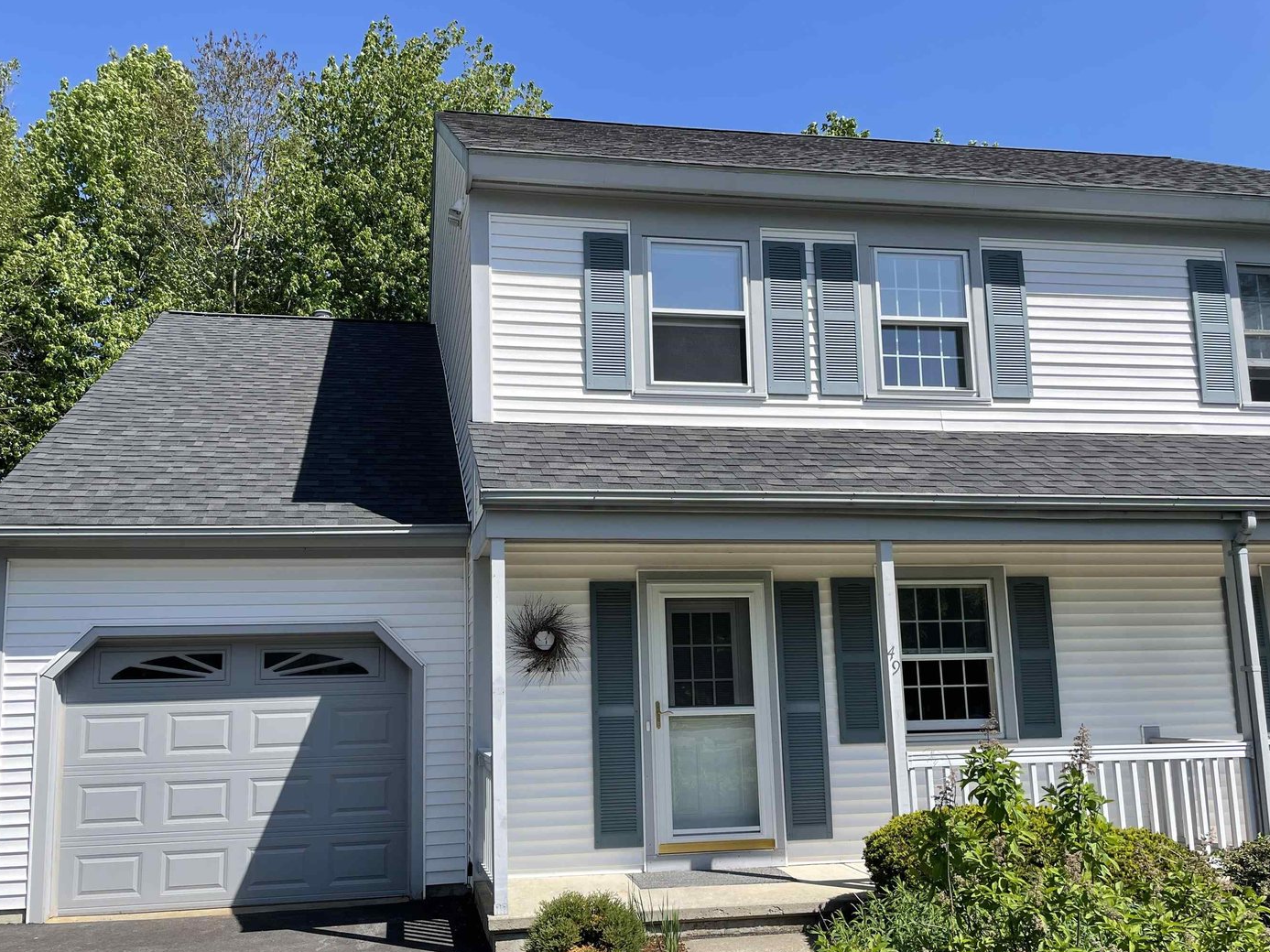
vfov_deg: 46.7
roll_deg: +2.0
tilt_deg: +9.5
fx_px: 1101
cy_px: 532
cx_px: 588
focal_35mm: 30
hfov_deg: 59.9
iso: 32
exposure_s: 1/2564
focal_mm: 4.2
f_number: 1.6
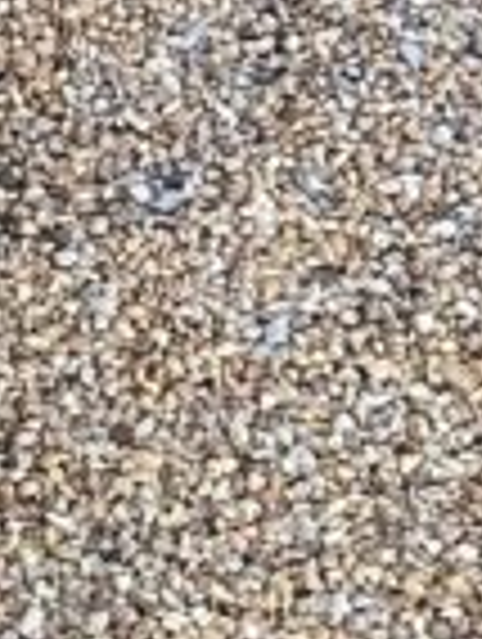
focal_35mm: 173
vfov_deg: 11.3
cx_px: -802
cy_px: -4
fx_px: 3202
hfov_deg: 7.8
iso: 128
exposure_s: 1/129
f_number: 1.75
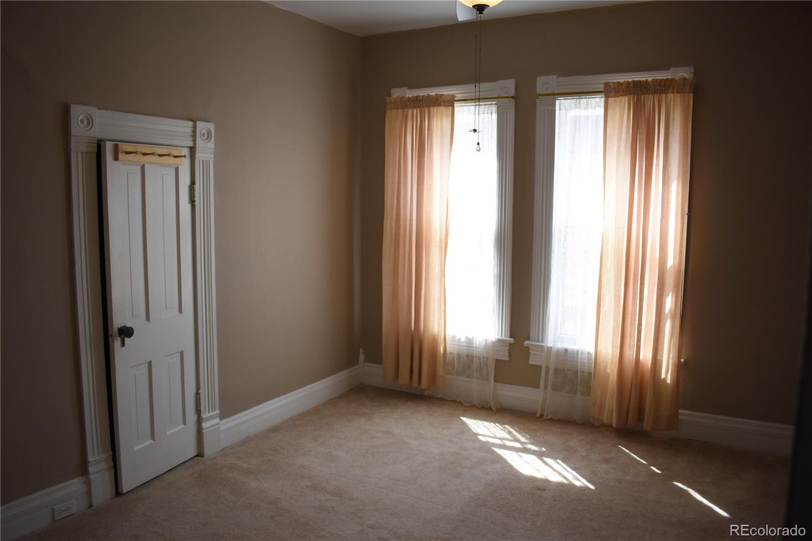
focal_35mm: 27
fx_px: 609
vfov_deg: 47.9
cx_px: 406
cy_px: 270
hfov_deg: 67.4
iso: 400
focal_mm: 18
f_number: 4
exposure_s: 1/250
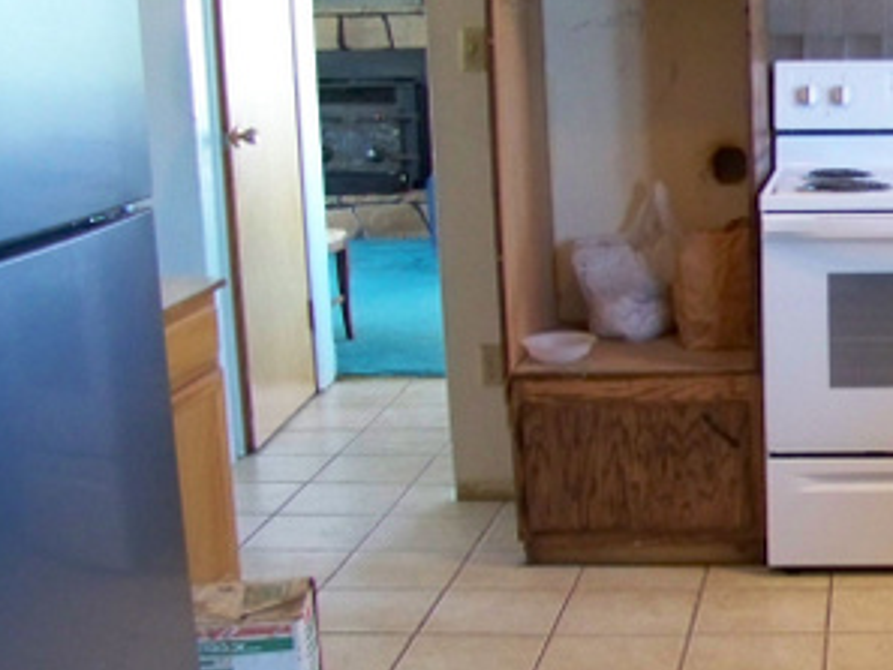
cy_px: 337
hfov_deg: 25.6
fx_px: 1832
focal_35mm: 71
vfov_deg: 20.7
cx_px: 947
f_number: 2.8
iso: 400
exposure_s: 1/30
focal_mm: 5.85
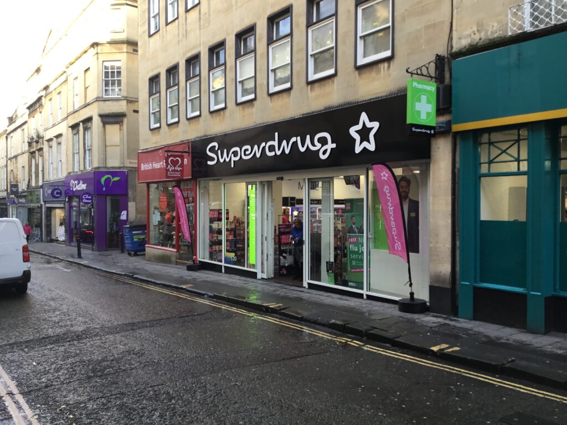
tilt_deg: +0.5
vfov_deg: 45.4
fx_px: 508
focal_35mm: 31
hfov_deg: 58.4
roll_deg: -0.9
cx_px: 284
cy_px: 212
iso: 40
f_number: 2.4
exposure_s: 1/100
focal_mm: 3.3
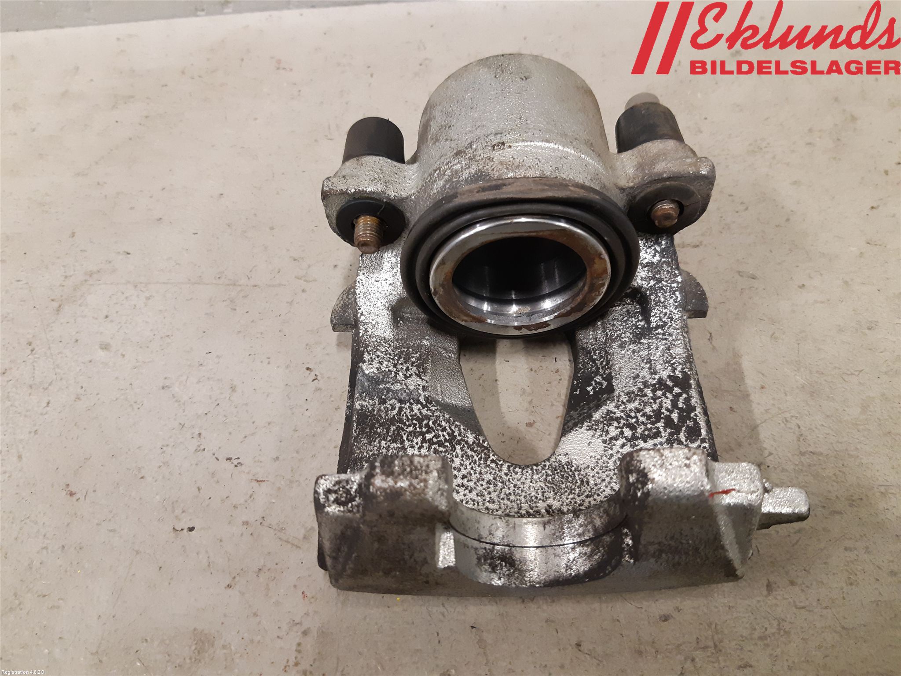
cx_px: 450
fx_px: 677
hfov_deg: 67.3
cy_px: 338
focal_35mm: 26
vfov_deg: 53.1
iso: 250
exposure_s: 1/50
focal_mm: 3.93
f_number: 1.7
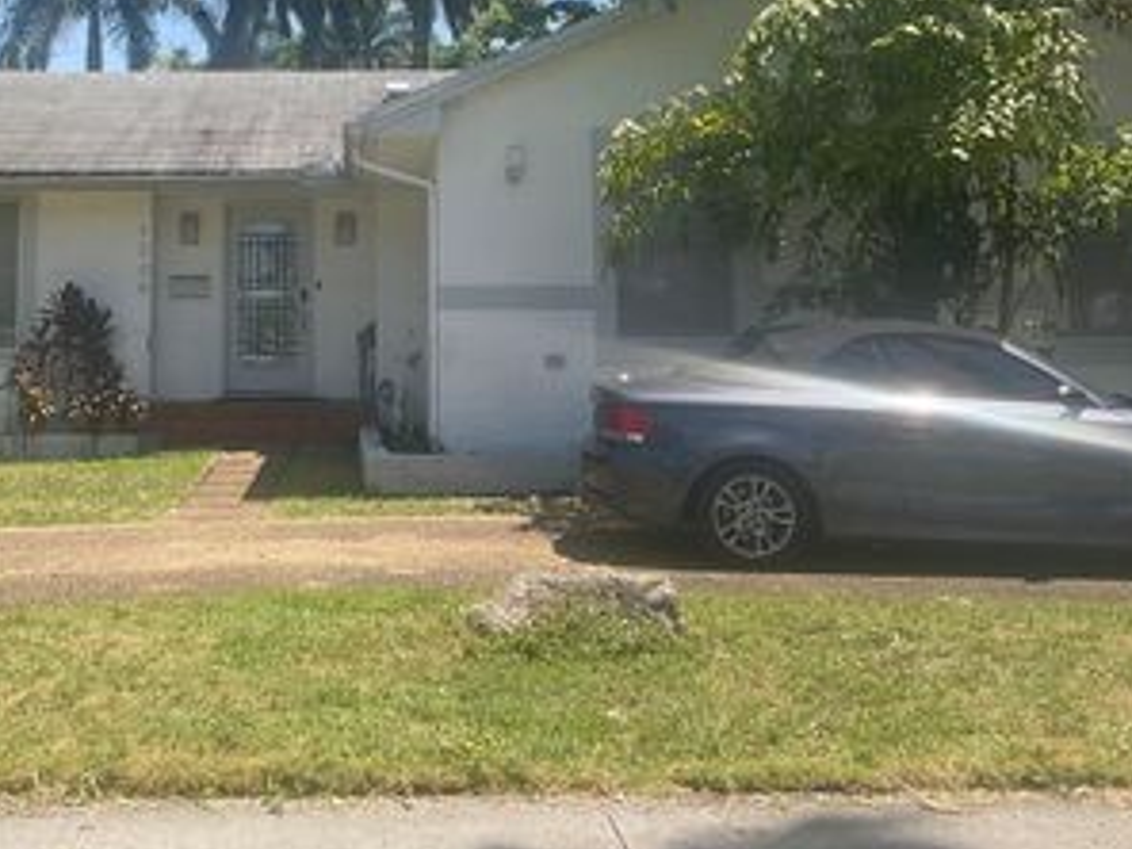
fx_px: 1602
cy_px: 189
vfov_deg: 29.1
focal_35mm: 49
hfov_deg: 38.4
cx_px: 359
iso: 16
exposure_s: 1/1250
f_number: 1.8
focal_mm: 3
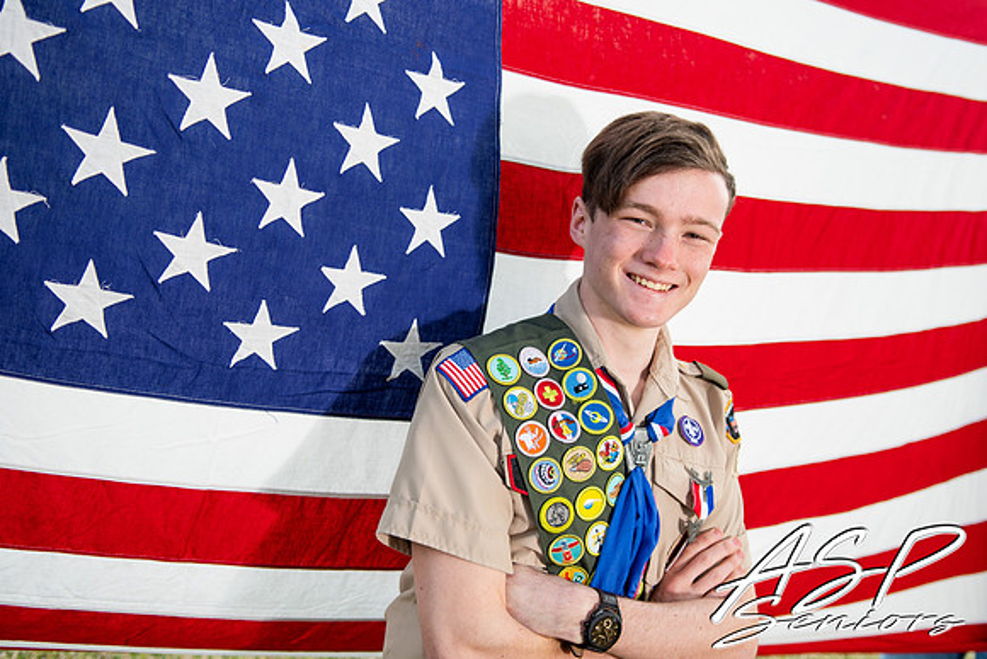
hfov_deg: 44.1
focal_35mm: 44
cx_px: 521
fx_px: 1217
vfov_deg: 30.3
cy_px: 311
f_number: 2.8
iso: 100
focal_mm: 28
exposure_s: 1/80
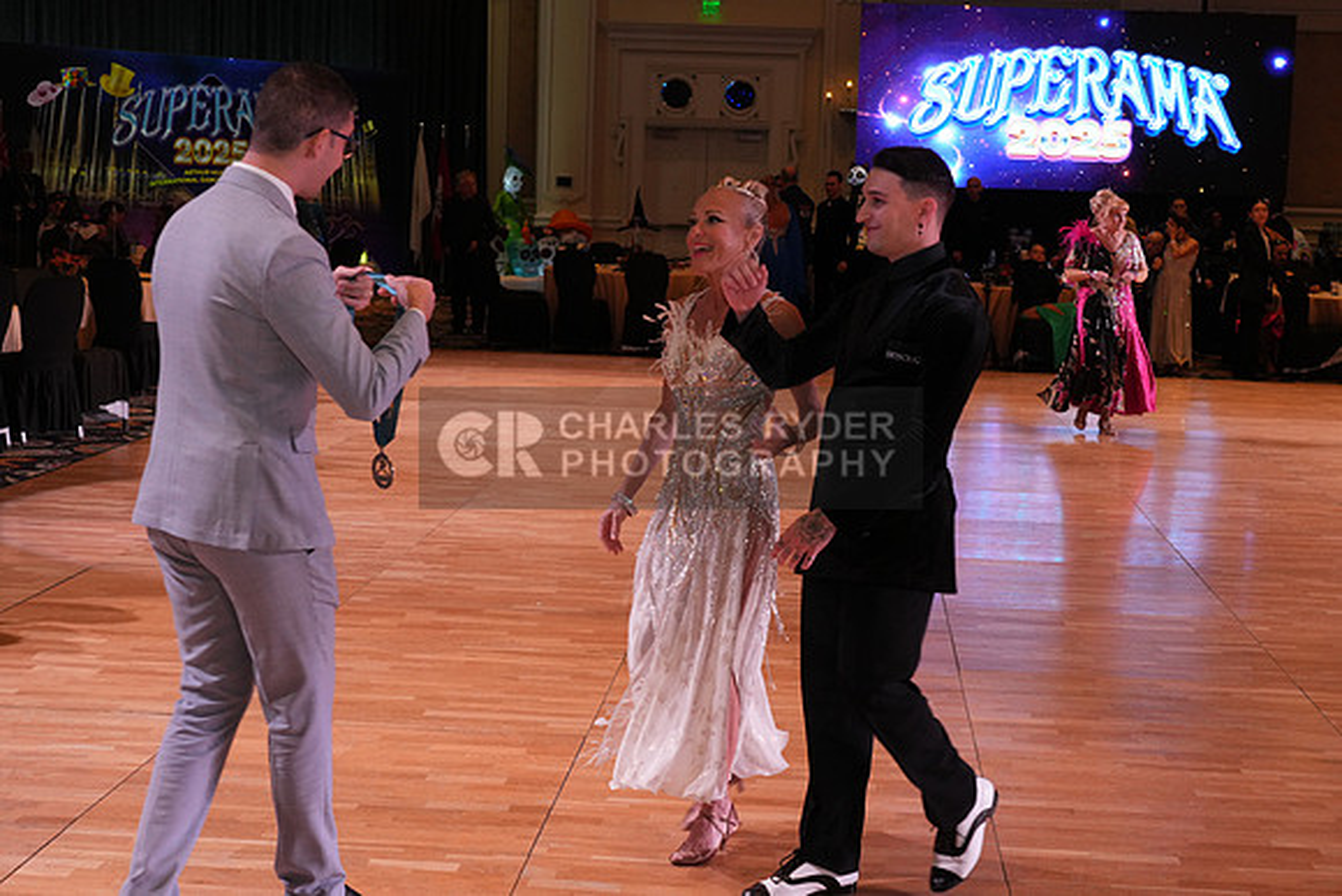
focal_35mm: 55
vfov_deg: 24.6
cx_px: 671
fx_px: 2051
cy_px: 448
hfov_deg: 36.2
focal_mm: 55
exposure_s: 1/160
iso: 2000
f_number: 7.1
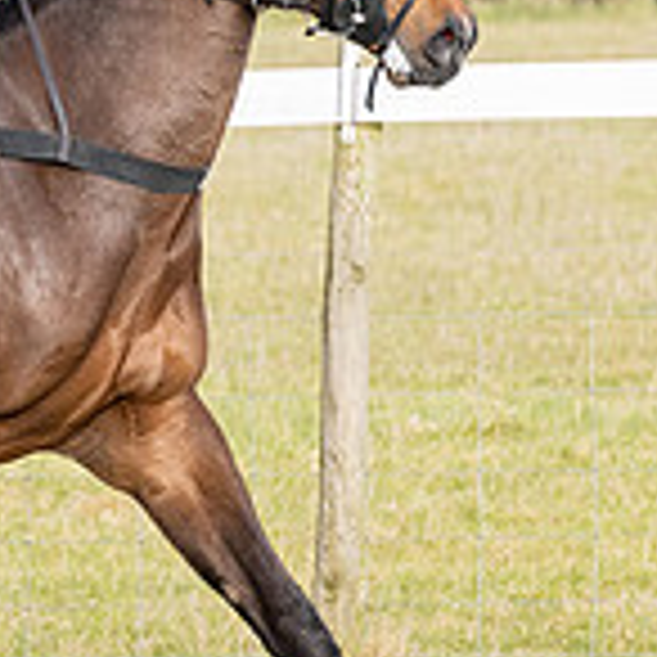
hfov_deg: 2.6
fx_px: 14666
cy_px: 287
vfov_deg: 2.6
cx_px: 214
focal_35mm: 683
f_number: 5
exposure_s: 1/2000
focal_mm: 140
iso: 800
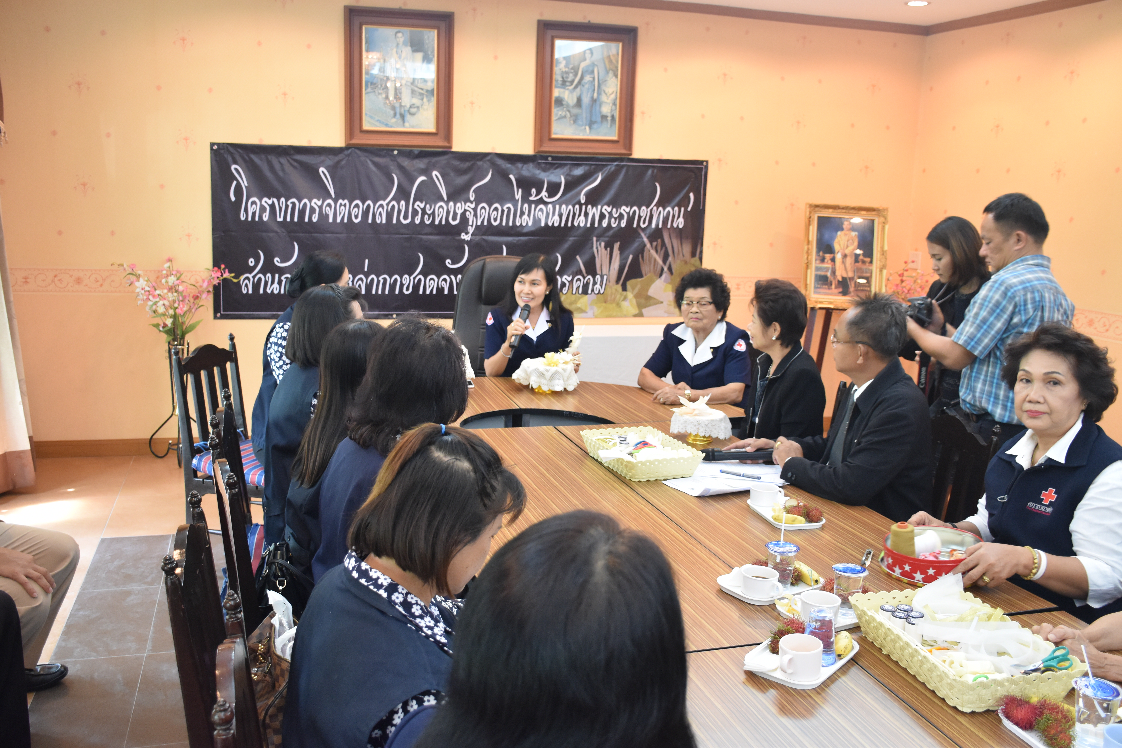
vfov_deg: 40.0
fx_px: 1028
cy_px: 374
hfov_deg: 57.2
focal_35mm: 33
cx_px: 561
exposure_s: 1/30
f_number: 4
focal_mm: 22
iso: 1400
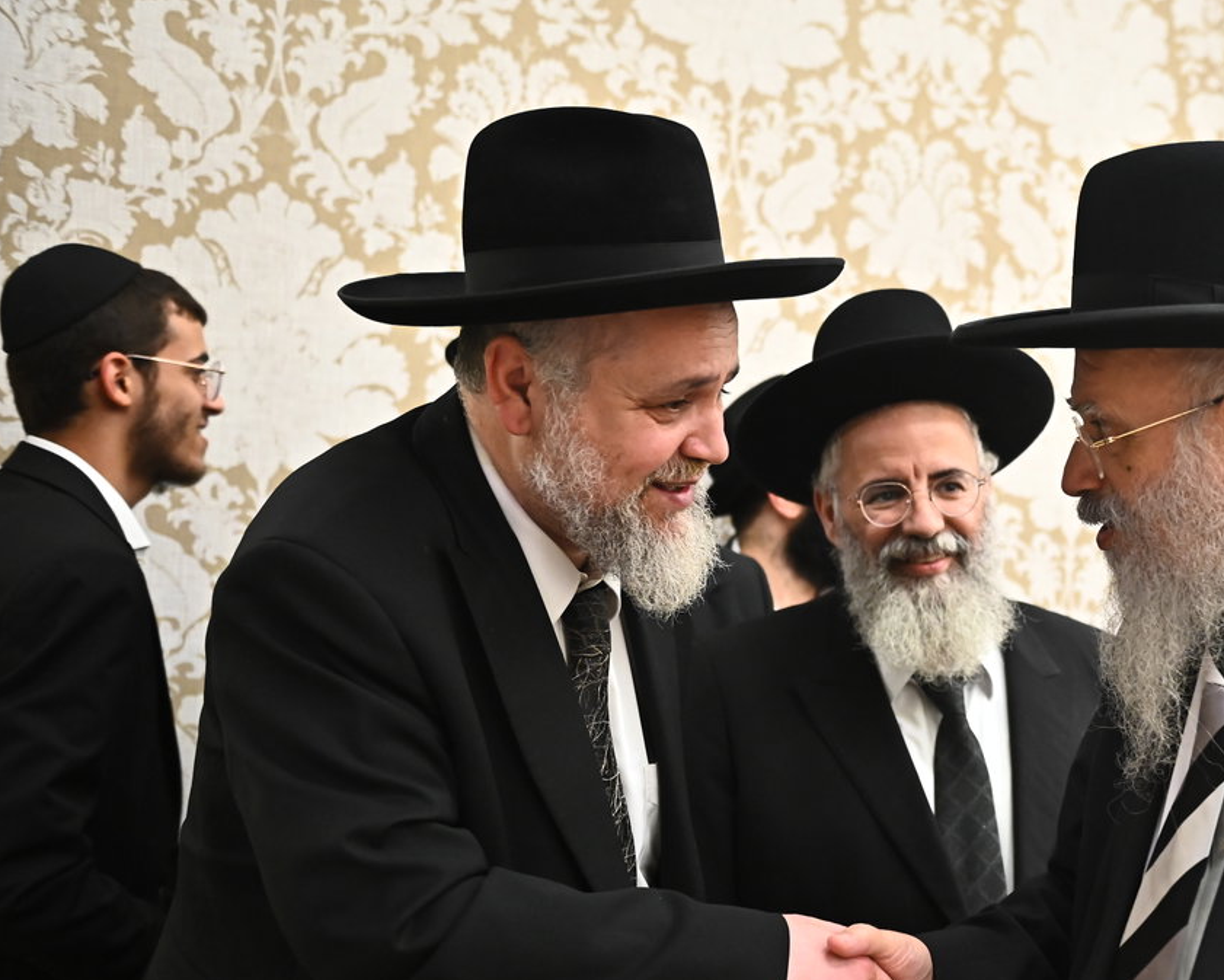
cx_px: 991
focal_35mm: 50
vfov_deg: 30.1
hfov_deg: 36.0
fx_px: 1811
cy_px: 643
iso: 3200
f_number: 2.8
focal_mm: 32
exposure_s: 1/200
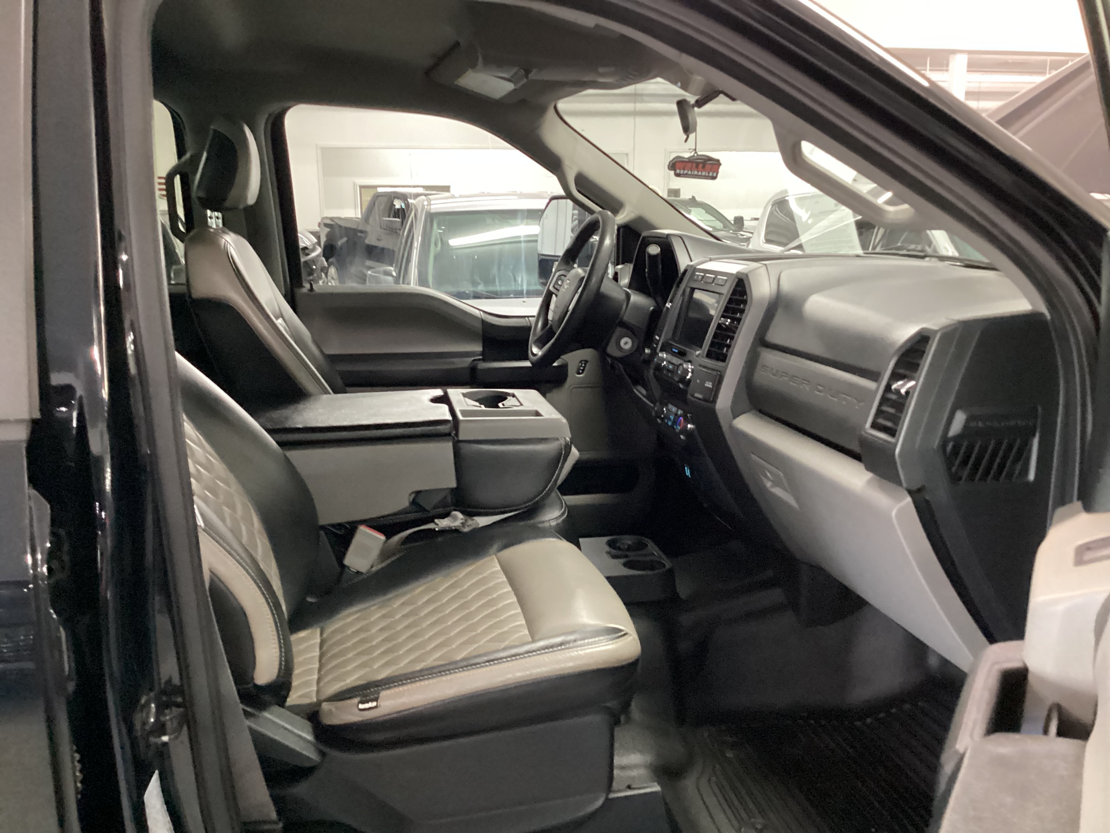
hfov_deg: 58.4
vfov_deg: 45.4
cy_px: 416
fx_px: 994
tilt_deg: -13.4
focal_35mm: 31
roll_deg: +1.1
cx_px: 555
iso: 640
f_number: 2.4
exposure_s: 1/30
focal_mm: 3.3
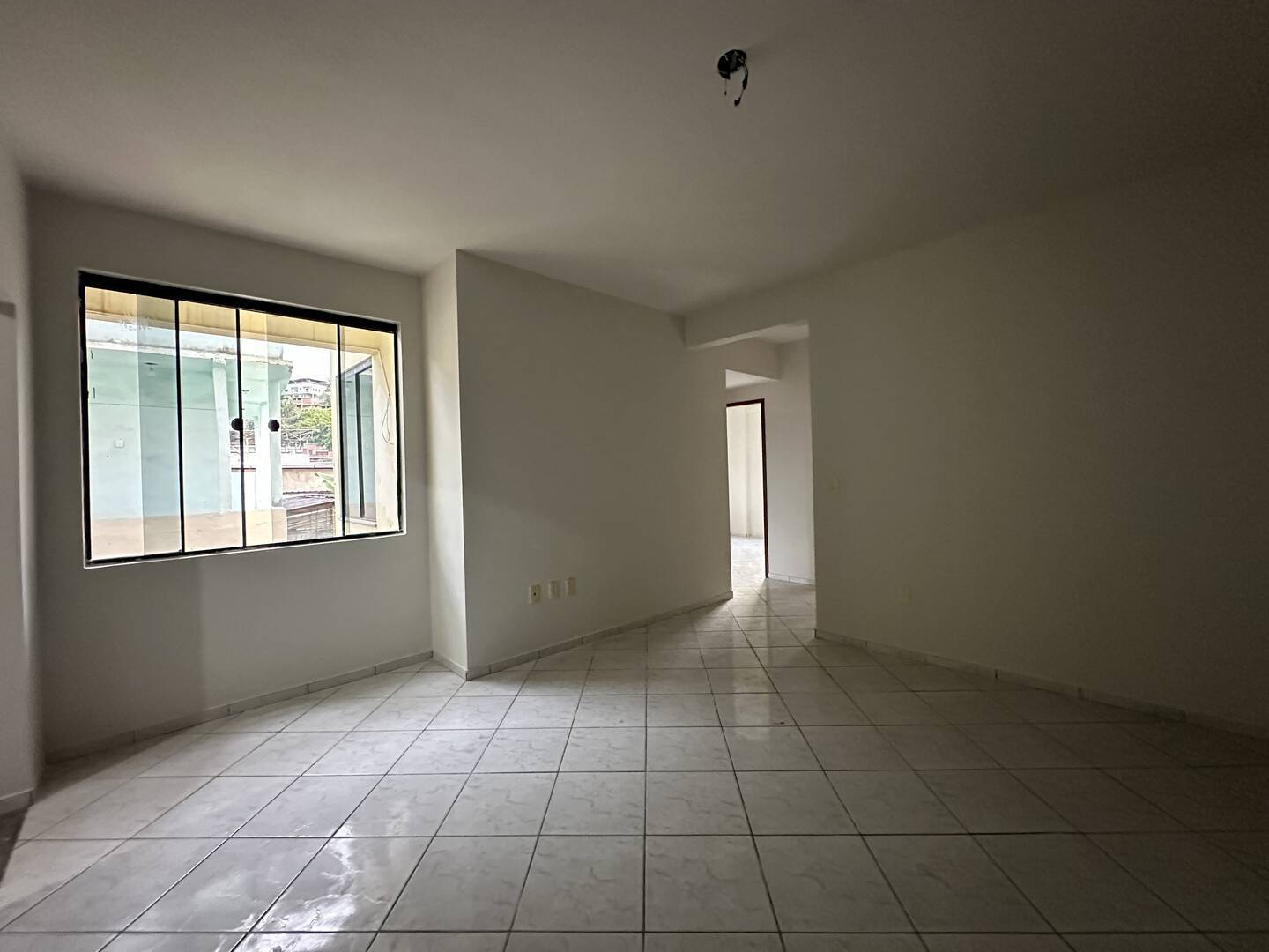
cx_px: 634
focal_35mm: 14
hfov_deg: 102.1
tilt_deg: +0.1
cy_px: 476
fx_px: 513
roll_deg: +1.2
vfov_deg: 85.7
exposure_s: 1/60
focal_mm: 2.22
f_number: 2.2
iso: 1250
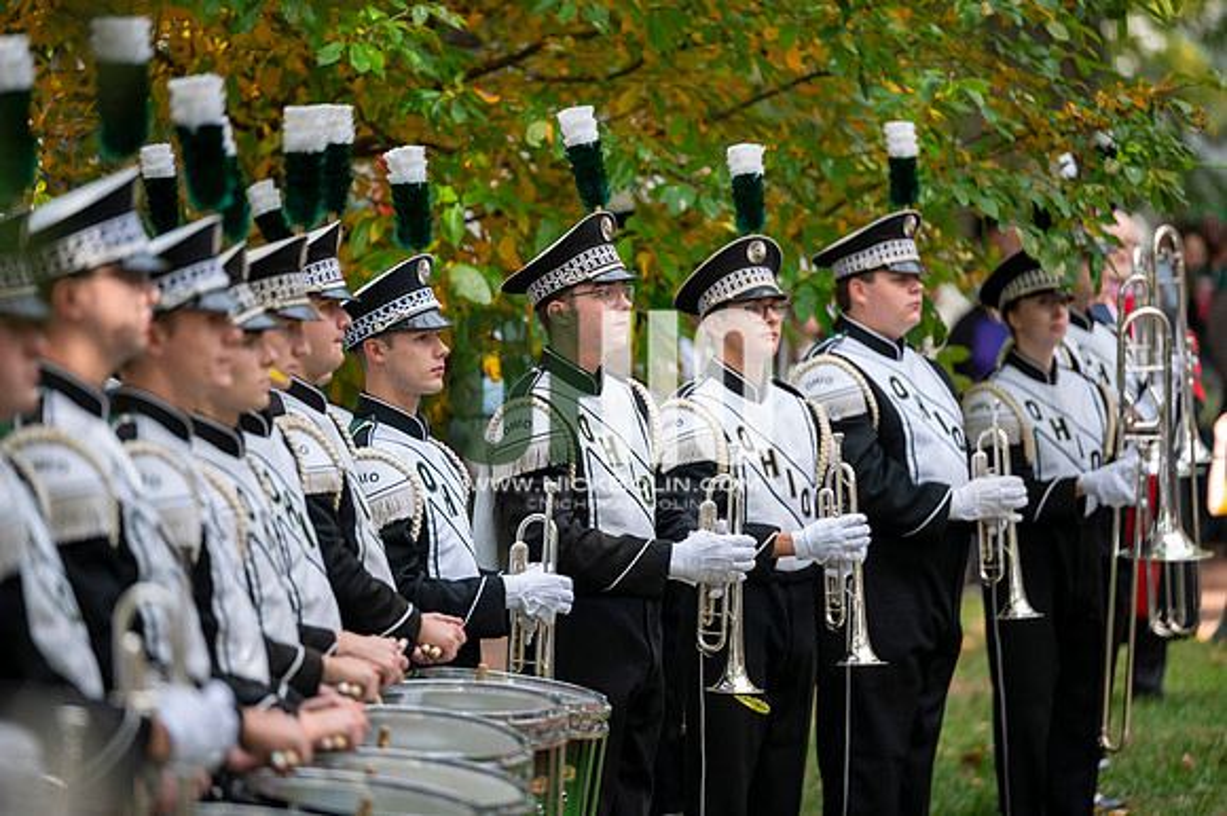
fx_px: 6813
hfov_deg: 10.3
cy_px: 408
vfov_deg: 6.9
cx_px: 614
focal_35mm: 200
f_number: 2.8
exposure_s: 1/1000
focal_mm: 200
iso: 400
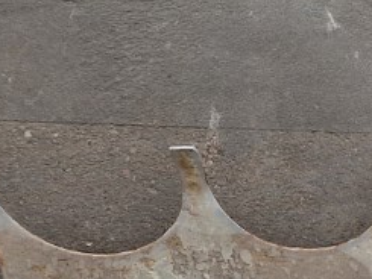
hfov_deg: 11.6
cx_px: 931
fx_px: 1451
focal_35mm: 135
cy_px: 308
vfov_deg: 10.9
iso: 50
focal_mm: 5.4
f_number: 1.8
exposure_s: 1/291
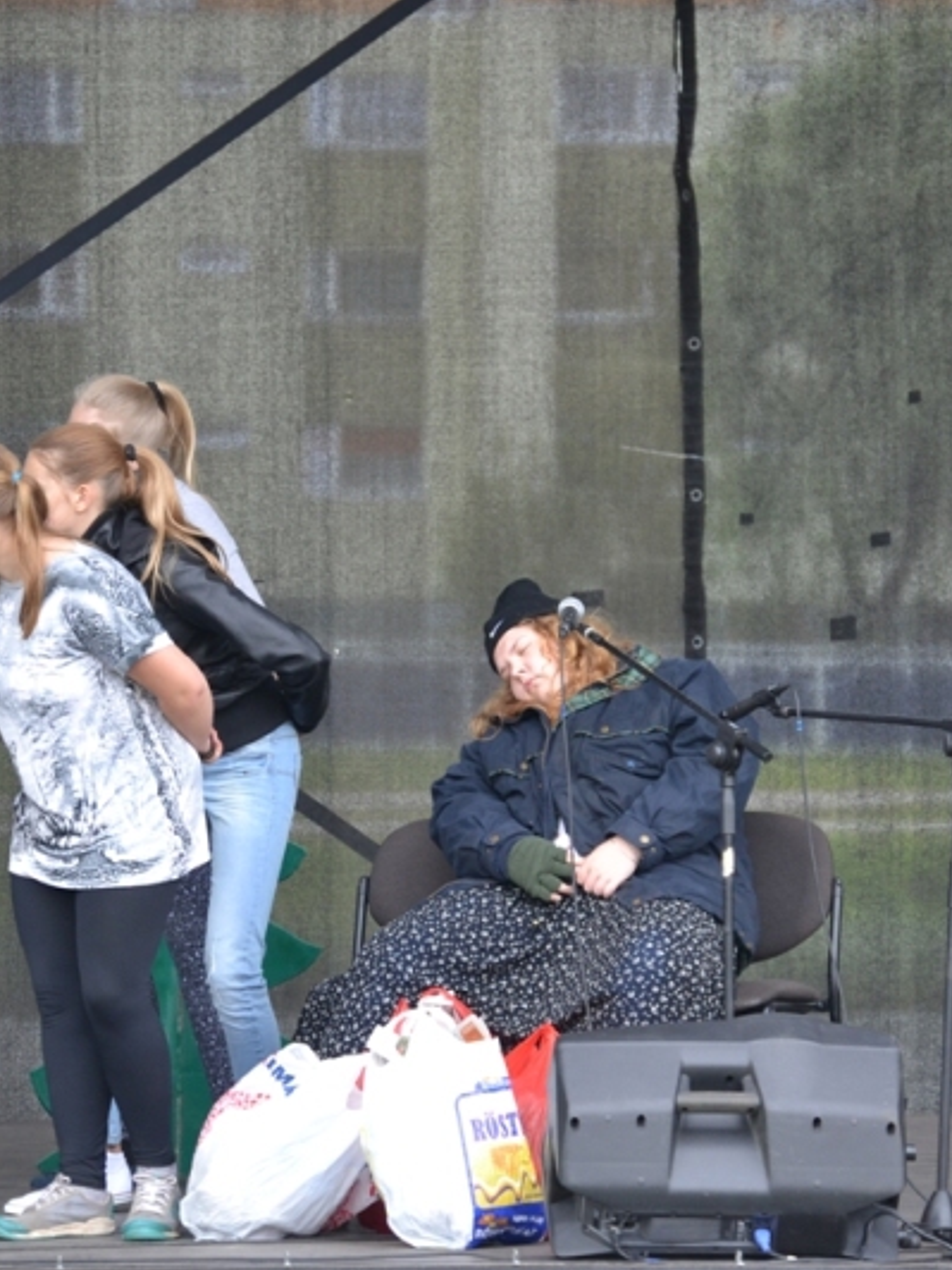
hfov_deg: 6.8
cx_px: 532
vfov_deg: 9.1
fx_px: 7957
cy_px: 635
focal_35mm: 217
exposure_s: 1/250
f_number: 4.8
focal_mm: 100
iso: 400
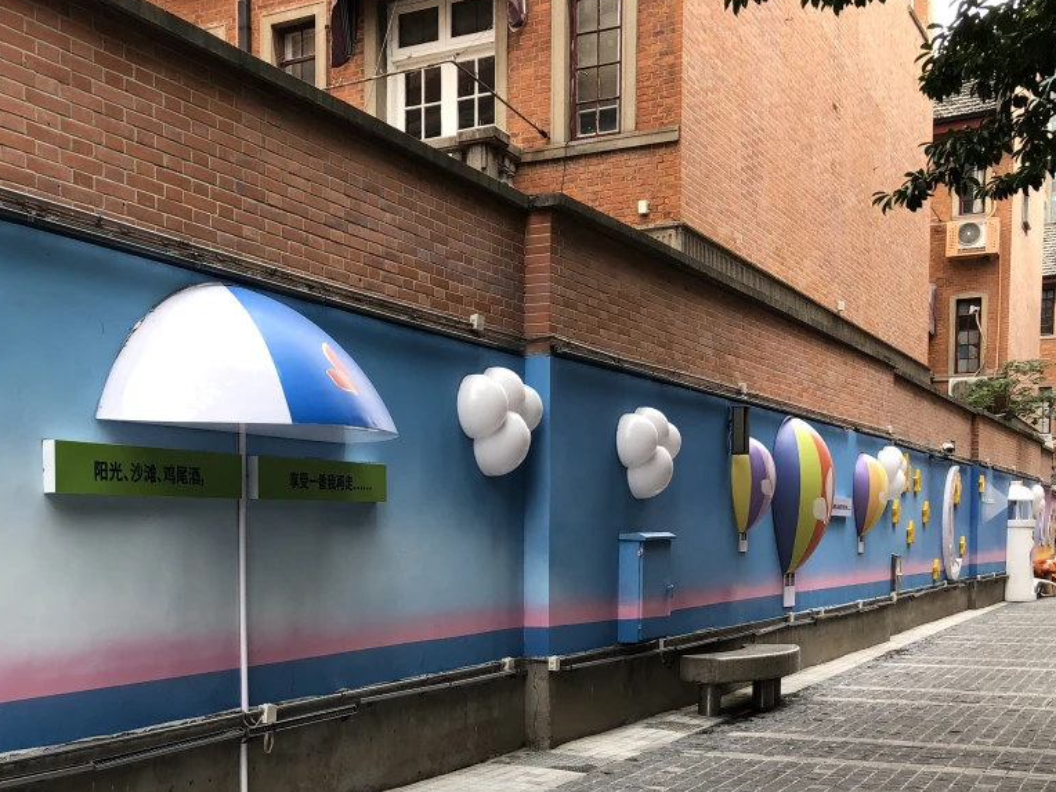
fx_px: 1342
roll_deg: -0.7
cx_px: 307
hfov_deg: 42.0
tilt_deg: -1.6
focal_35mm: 44
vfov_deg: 32.2
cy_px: 605
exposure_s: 1/120
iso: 20
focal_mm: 4
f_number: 1.8
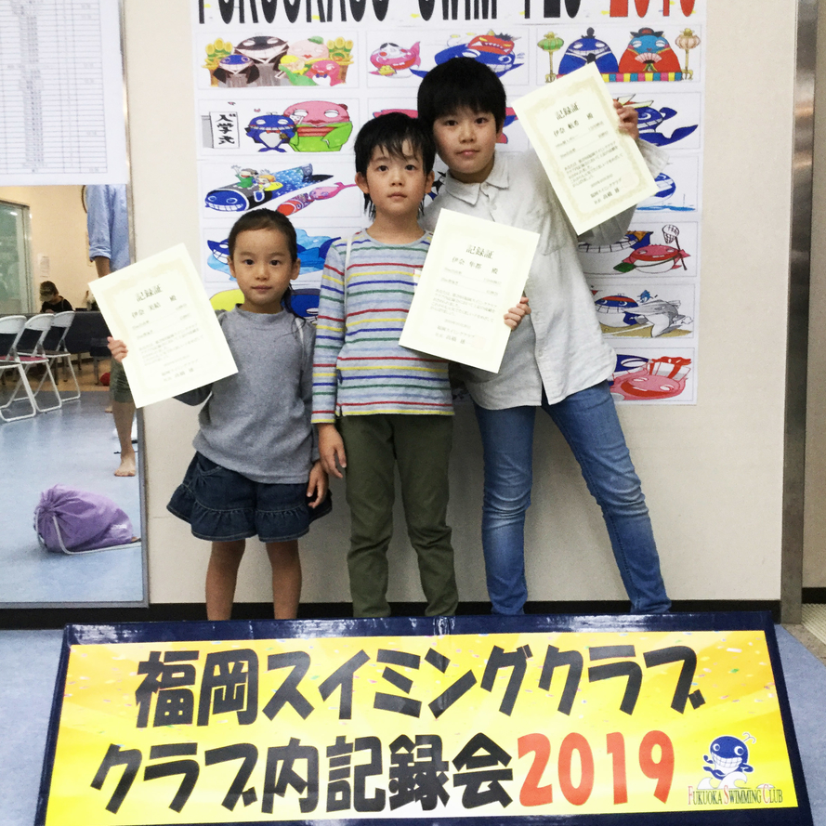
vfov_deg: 44.9
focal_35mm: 37
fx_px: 999
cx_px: 414
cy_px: 400
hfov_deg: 44.9
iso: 40
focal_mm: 3.3
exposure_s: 1/30
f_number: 2.4
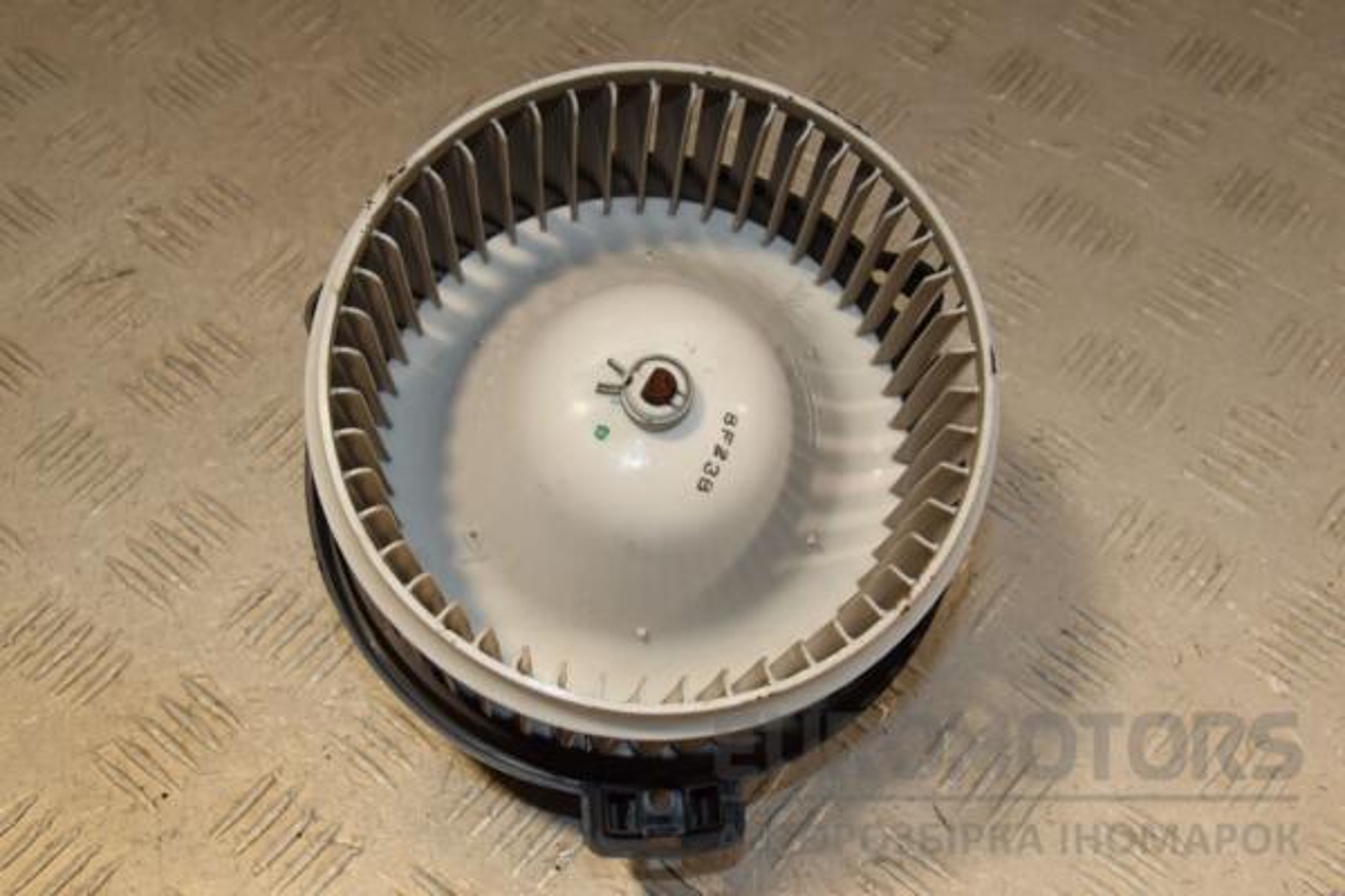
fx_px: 1905
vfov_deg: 26.5
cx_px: 672
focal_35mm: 51
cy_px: 448
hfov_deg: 38.9
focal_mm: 34
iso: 800
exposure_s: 1/200
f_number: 10
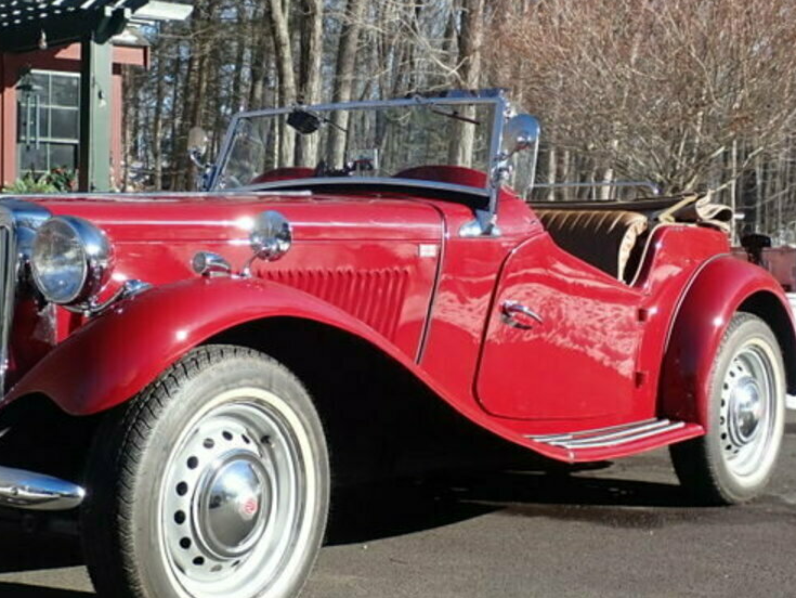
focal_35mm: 62
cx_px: 278
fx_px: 1426
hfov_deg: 31.0
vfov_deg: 23.6
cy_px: 351
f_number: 3.5
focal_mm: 6.83
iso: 100
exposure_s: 1/200
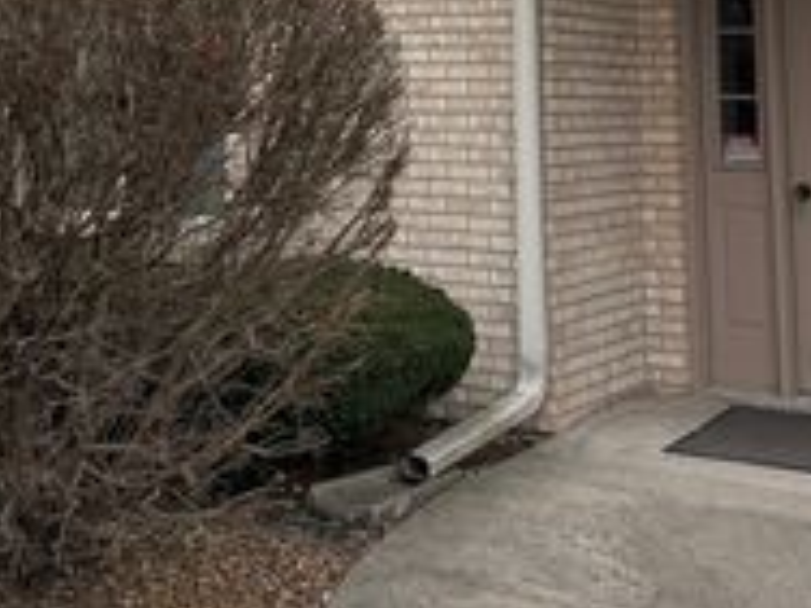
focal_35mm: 64
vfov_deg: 20.8
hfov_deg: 30.3
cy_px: -192
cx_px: 427
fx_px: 1499
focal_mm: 6.76
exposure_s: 1/4167
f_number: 1.78
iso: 100
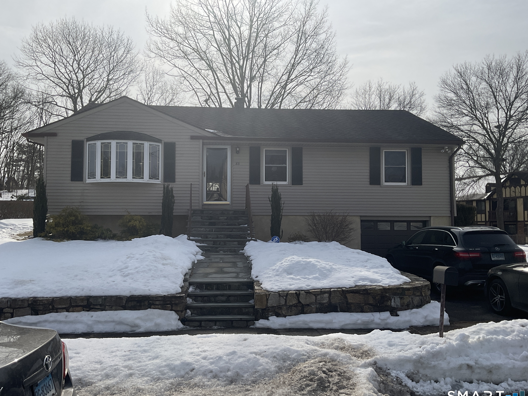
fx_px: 458
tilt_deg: +2.4
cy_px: 200
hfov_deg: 60.0
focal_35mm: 30
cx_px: 256
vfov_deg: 46.8
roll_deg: -0.7
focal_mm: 3
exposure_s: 1/6536
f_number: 1.8
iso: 20
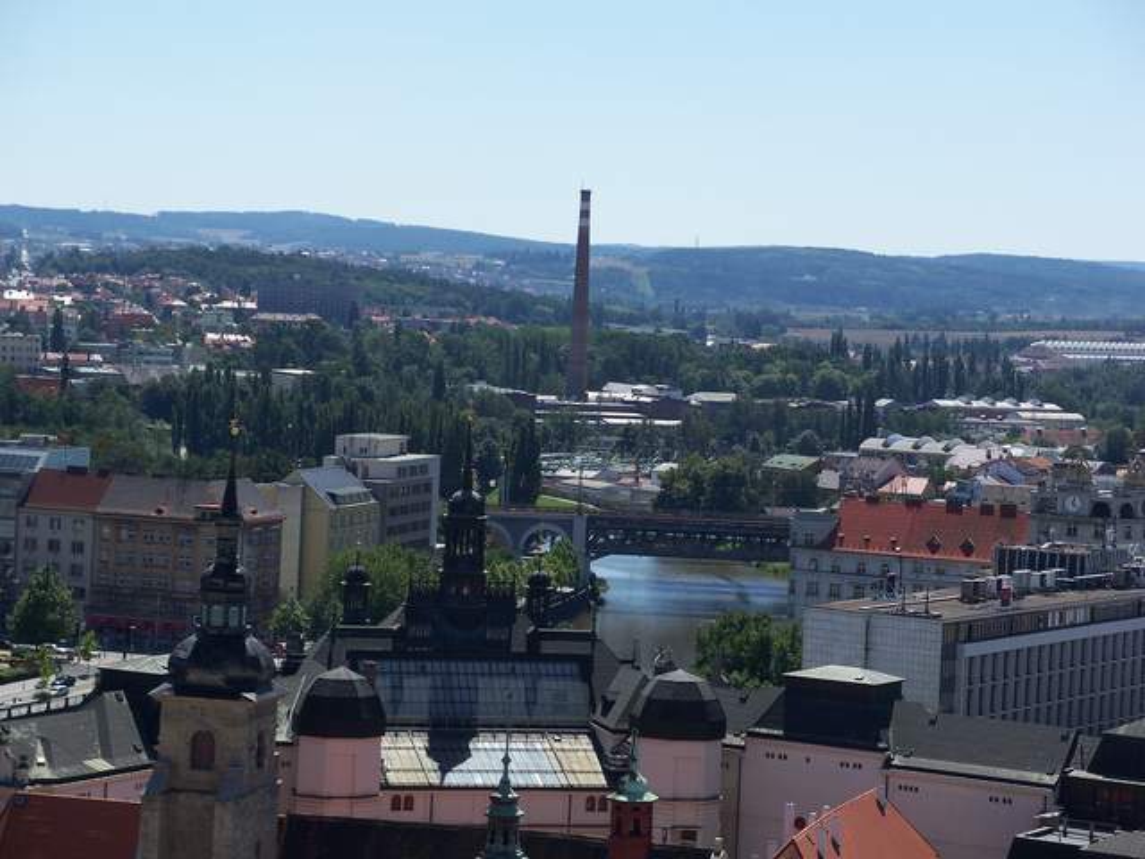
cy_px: 430
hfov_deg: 17.4
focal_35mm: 113
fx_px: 3738
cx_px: 572
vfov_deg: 13.1
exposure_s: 1/400
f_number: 5
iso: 64
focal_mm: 23.9
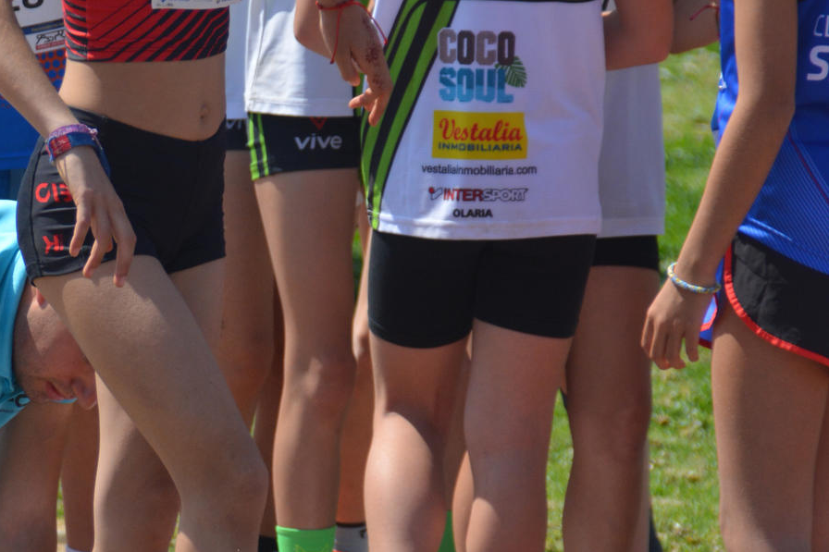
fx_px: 15793
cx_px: 199
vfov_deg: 2.0
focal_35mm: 686
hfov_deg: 3.0
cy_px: 310
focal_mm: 200
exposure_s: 1/1600
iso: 400
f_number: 6.3
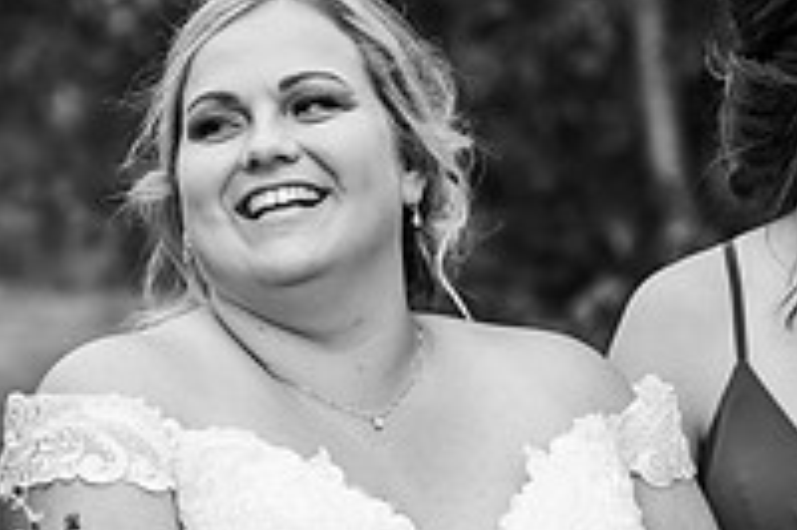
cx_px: 195
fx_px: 4490
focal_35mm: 203
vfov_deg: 6.7
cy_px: 391
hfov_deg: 10.1
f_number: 3.2
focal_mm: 70
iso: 200
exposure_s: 1/1000
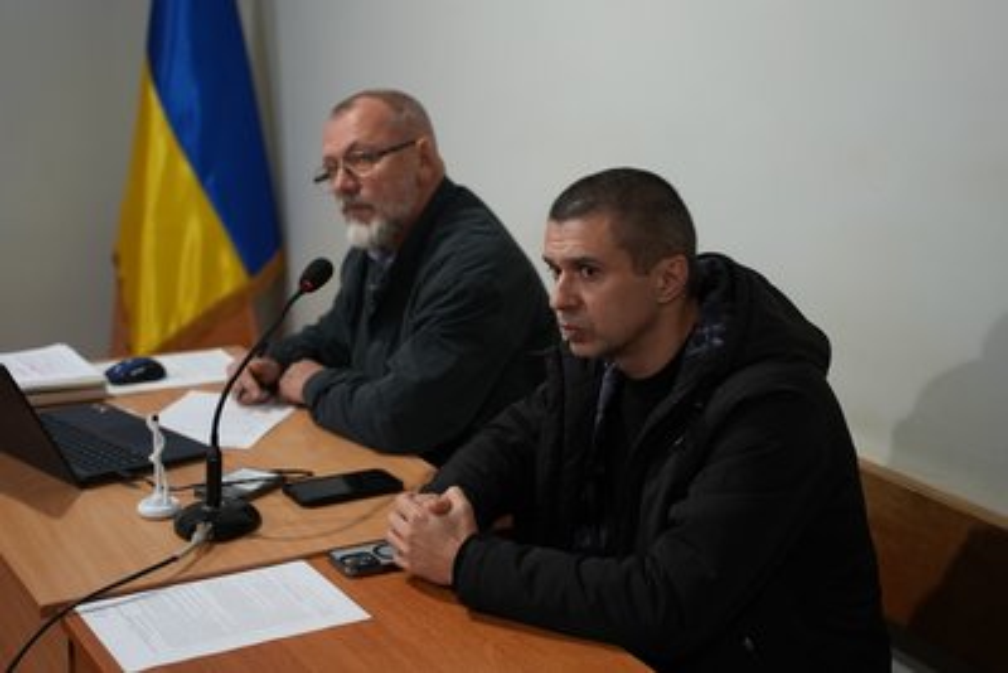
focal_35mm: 58
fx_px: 1624
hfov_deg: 34.5
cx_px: 504
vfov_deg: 23.4
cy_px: 336
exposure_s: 1/50
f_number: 2.8
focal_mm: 58
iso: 2000
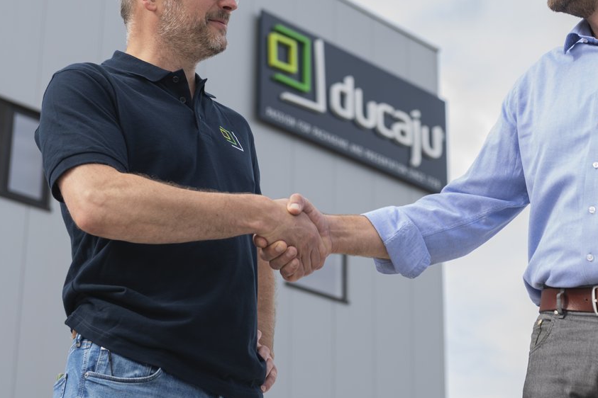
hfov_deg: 22.0
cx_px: 426
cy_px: 111
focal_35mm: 92
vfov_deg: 14.8
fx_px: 1528
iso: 31
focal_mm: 60
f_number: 4.5
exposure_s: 1/125
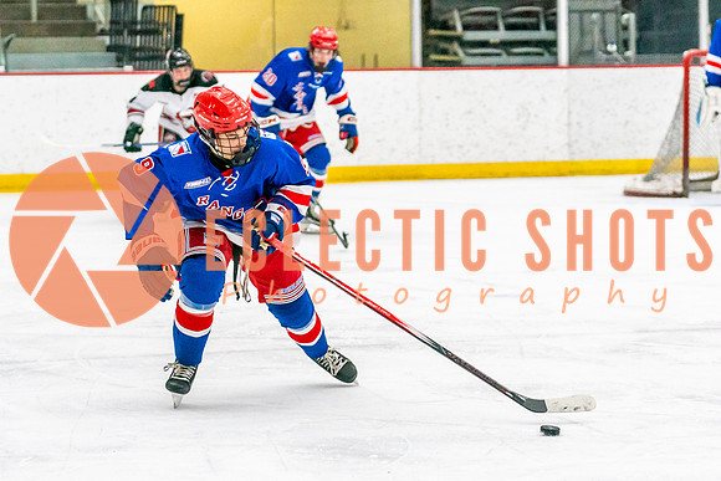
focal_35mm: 163
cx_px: 306
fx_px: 3270
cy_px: 281
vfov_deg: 8.4
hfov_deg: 12.6
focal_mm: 80
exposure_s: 1/1250
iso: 3200
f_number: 2.8
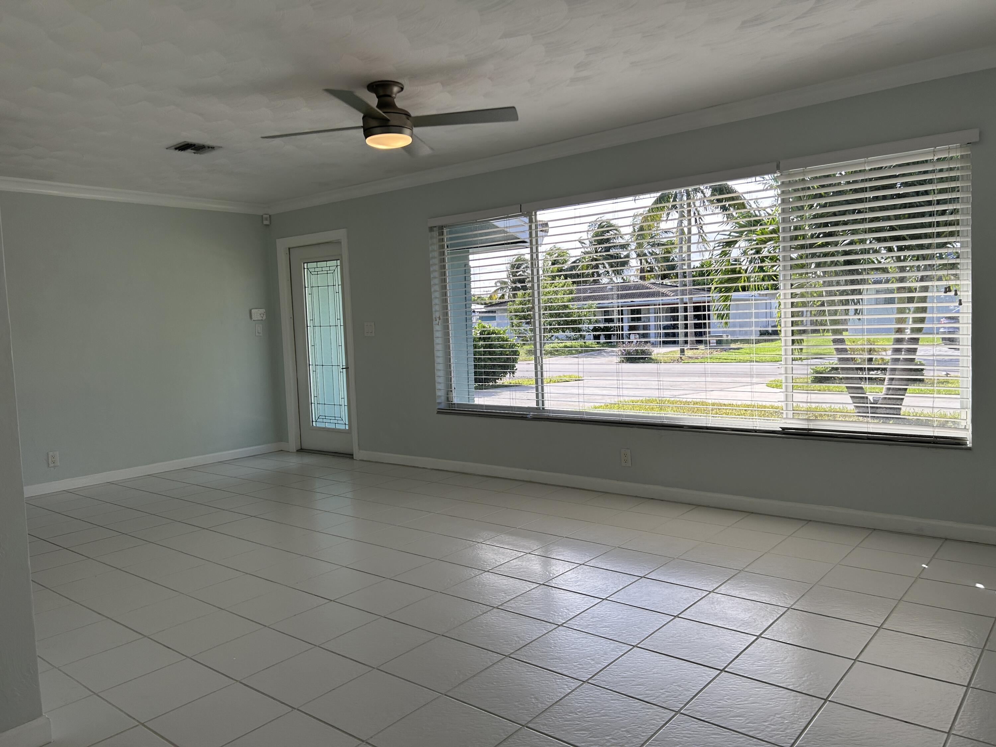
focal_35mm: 26
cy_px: 374
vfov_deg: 53.1
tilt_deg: -4.3
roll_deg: +2.5
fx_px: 748
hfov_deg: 67.3
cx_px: 498
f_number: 1.5
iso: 50
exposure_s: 1/476
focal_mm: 5.7
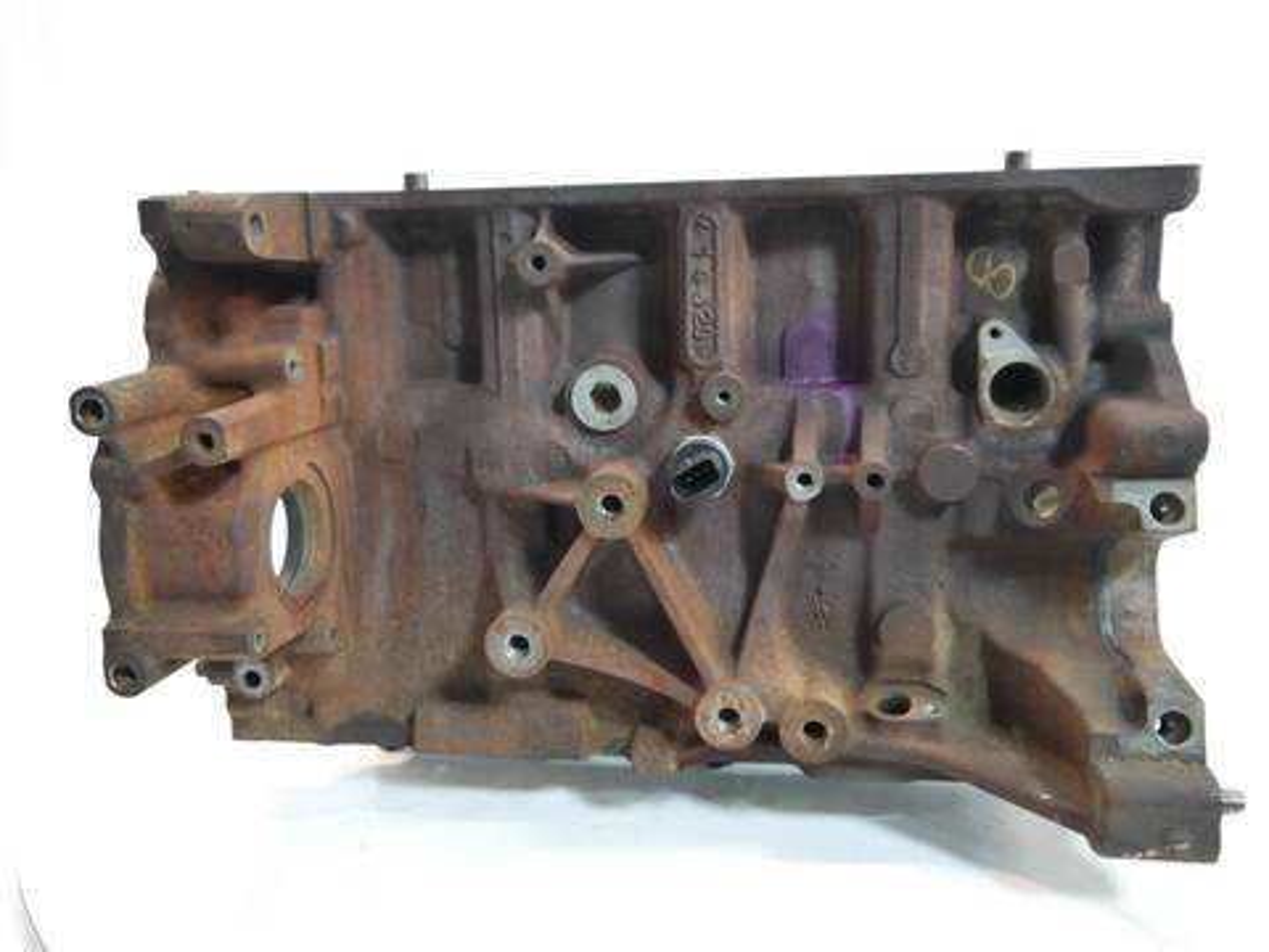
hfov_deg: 60.0
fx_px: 1100
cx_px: 634
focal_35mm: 30
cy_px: 476
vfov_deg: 46.8
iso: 800
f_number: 3.6
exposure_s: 1/60
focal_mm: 15
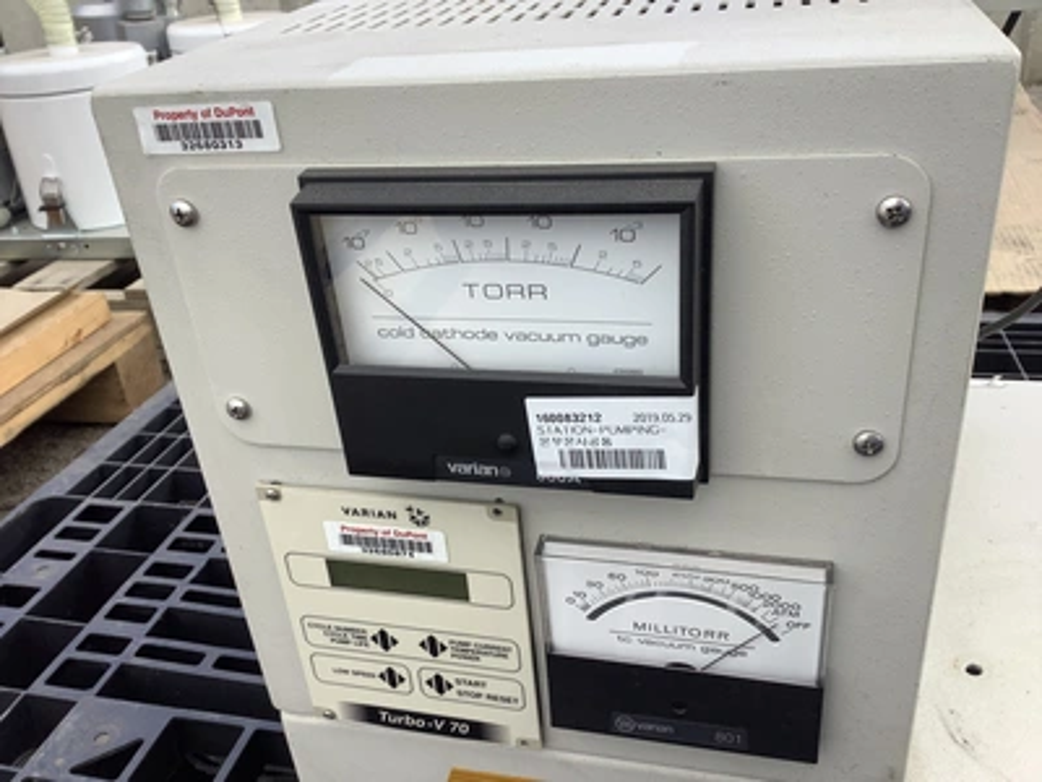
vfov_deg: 45.4
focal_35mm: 31
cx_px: 521
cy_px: 391
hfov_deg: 58.4
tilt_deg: -26.3
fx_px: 933
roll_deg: +3.8
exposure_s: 1/206
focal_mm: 3.3
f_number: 2.4
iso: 25
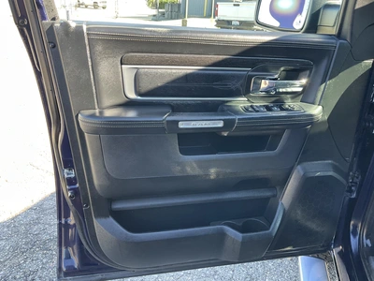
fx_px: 313
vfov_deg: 48.2
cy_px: 140
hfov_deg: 61.7
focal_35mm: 29
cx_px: 187
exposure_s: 1/122
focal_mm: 3
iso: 50
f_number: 1.8
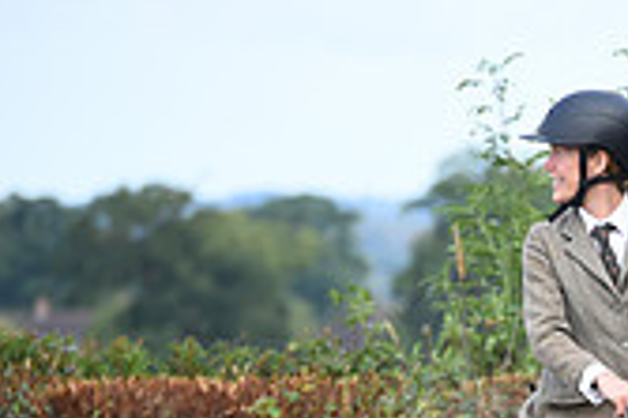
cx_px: 1083
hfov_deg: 3.0
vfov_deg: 2.0
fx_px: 12077
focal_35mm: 693
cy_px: 572
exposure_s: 1/640
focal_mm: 200
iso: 560
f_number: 5
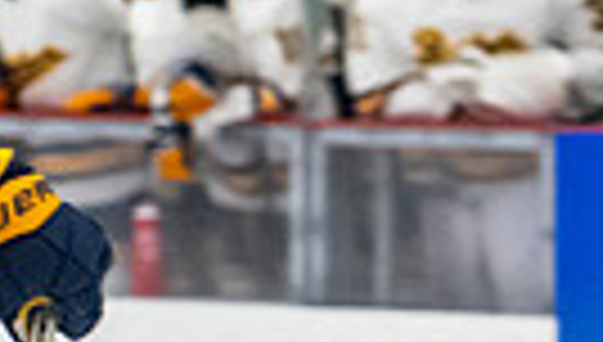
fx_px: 11872
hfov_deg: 2.9
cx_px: -274
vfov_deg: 1.6
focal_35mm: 741
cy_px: 556
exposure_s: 1/800
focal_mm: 102
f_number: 2.8
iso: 3200
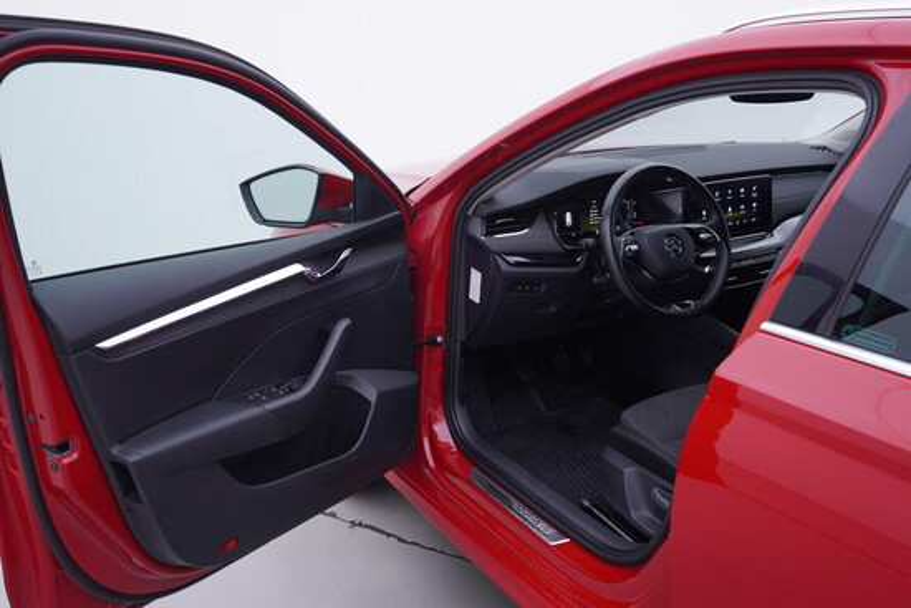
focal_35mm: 36
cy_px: 304
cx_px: 456
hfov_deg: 53.1
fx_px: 911
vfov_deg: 36.9
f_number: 3.5
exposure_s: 1/60
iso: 125
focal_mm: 24
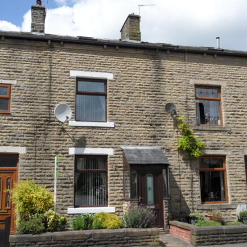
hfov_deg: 43.8
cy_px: 124
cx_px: 115
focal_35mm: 38
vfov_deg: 43.9
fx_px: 307
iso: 80
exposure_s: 1/1000
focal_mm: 5.3
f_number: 3.4
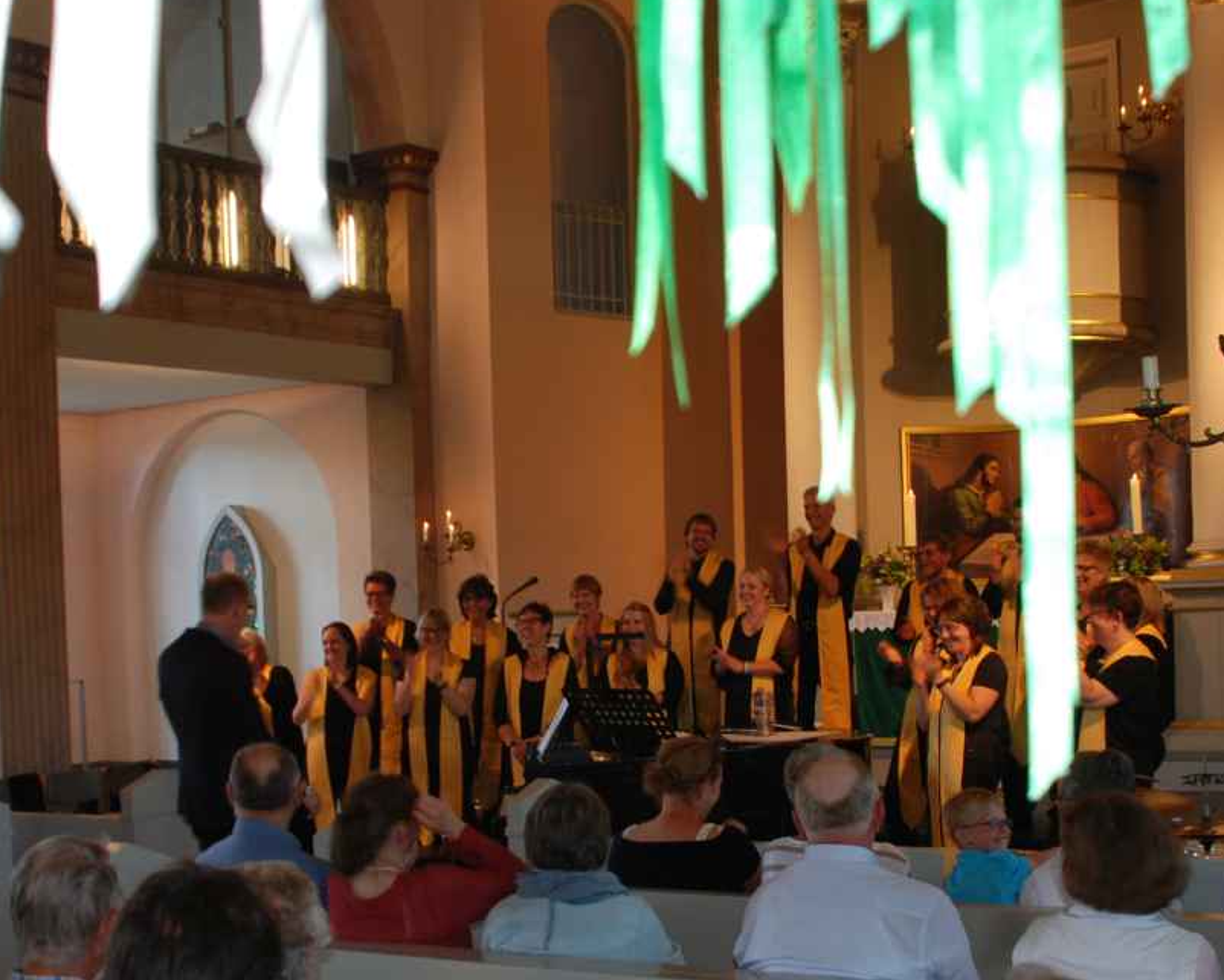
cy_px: 658
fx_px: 1848
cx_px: 584
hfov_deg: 36.6
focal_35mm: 51
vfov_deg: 29.5
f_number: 4
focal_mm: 18
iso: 200
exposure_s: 1/20
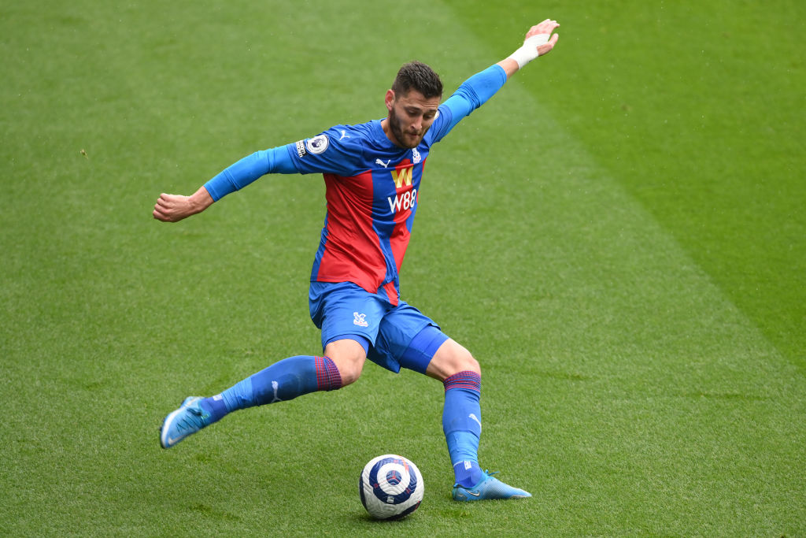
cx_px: 403
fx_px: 8956
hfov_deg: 5.2
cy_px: 269
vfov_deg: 3.4
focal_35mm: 400
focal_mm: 400
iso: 800
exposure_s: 1/1600
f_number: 4
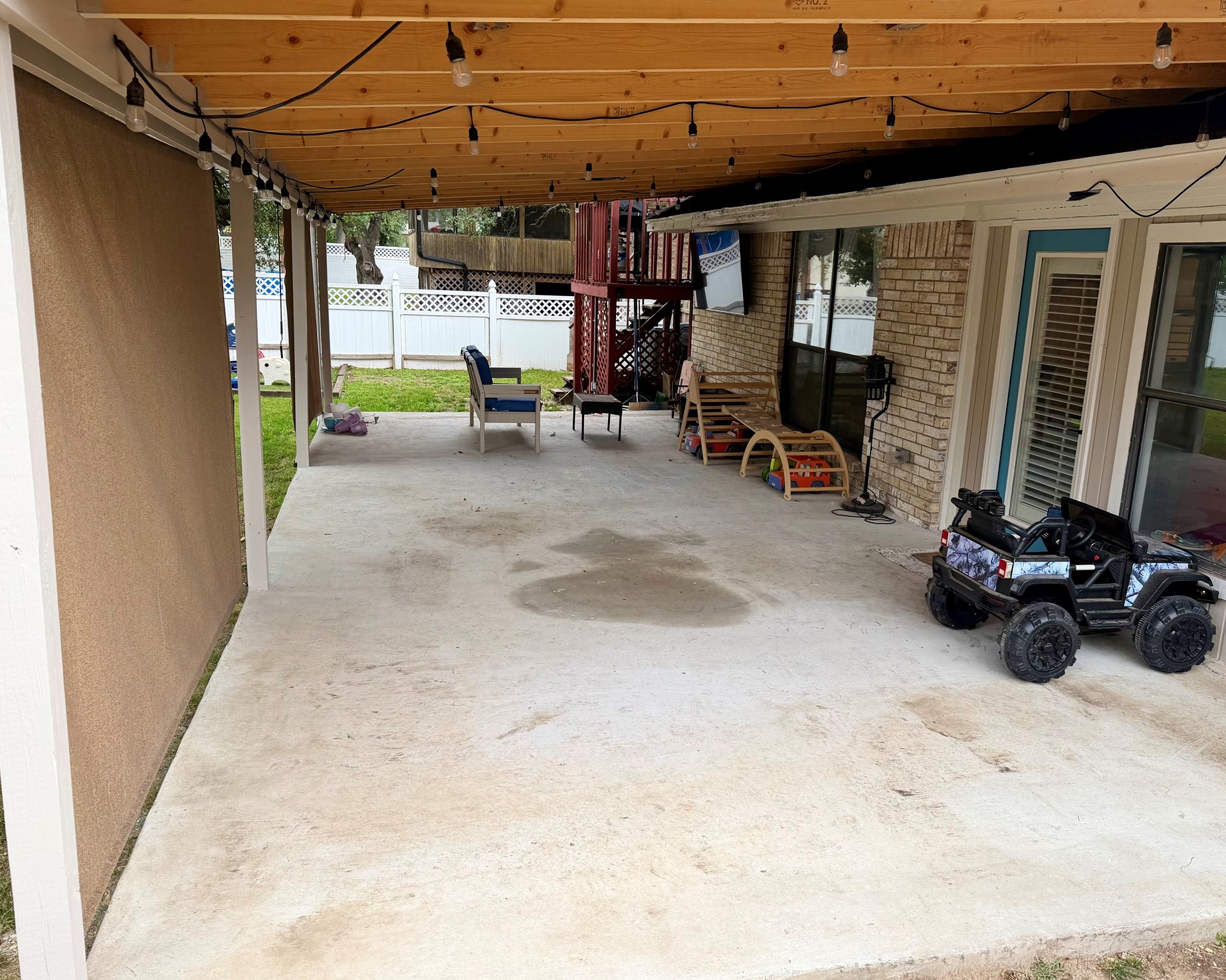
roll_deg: -1.7
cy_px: 481
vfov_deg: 54.9
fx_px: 943
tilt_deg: -11.9
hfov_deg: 65.9
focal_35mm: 26
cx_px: 660
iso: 80
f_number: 1.78
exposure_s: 1/507
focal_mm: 6.76
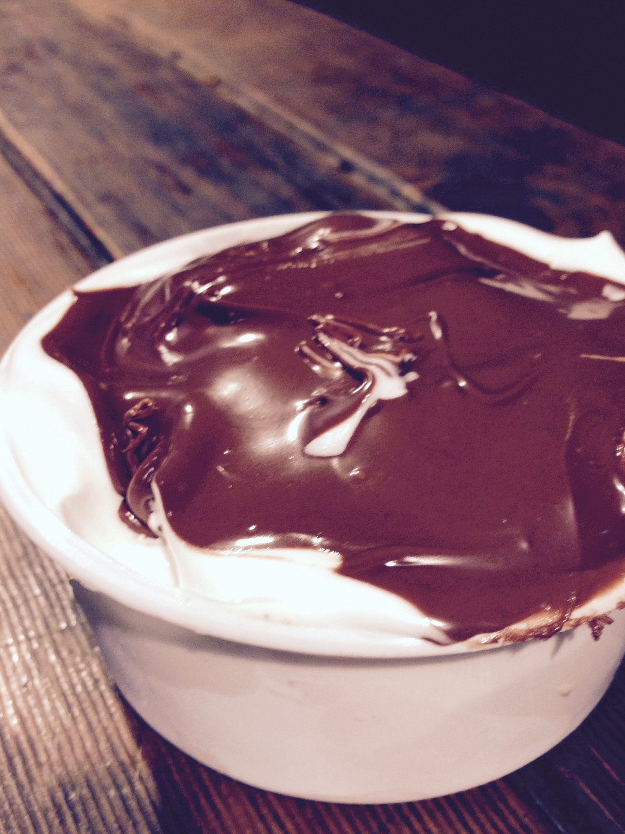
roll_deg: -1.7
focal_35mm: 38
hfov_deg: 37.7
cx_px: 332
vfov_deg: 48.9
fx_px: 915
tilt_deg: -34.5
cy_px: 452
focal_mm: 4.12
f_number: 2.4
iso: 160
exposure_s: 1/20
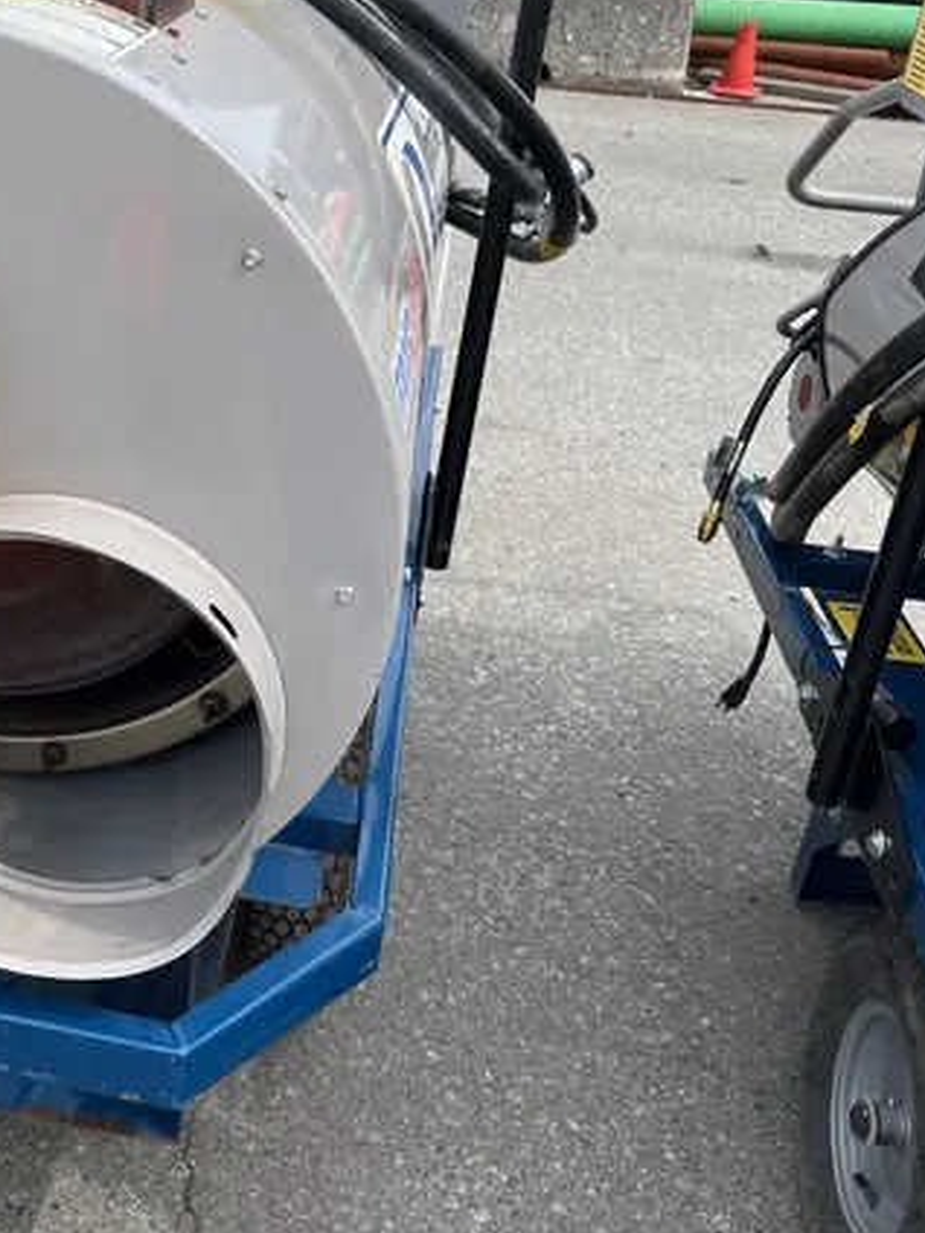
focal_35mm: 45
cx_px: 157
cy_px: 560
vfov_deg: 42.0
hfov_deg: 31.2
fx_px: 1603
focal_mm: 5.1
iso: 50
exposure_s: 1/1441
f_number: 1.6
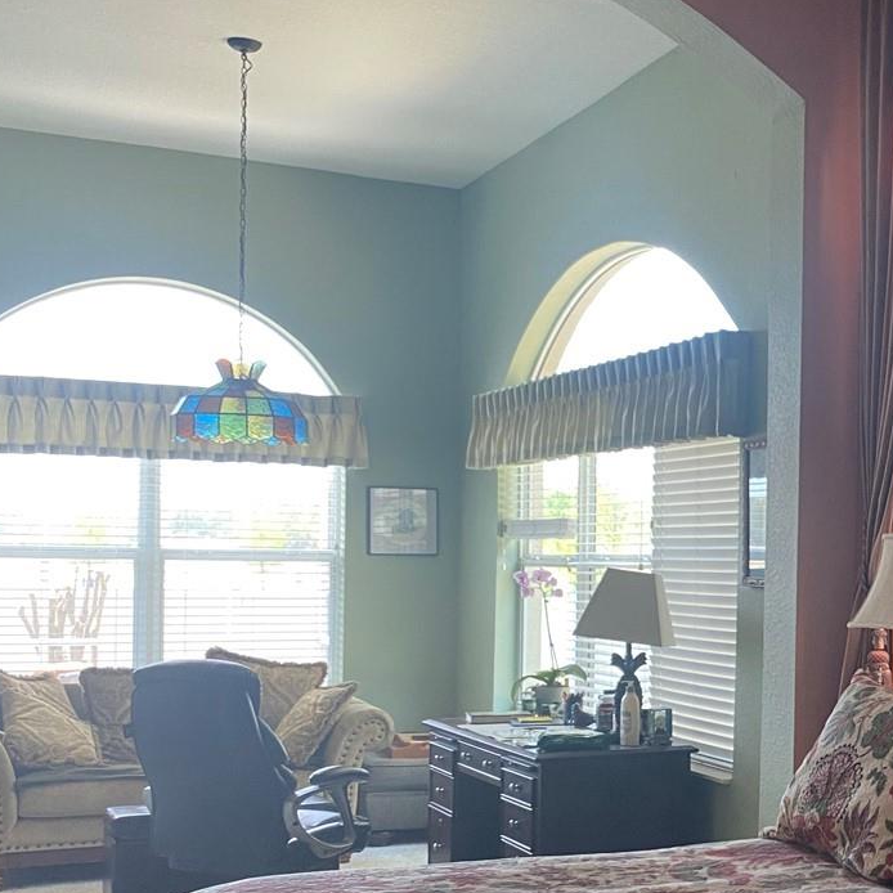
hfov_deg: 30.4
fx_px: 1547
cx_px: 847
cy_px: 560
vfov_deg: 32.1
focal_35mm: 53
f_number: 1.8
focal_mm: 4.25
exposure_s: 1/65
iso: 125
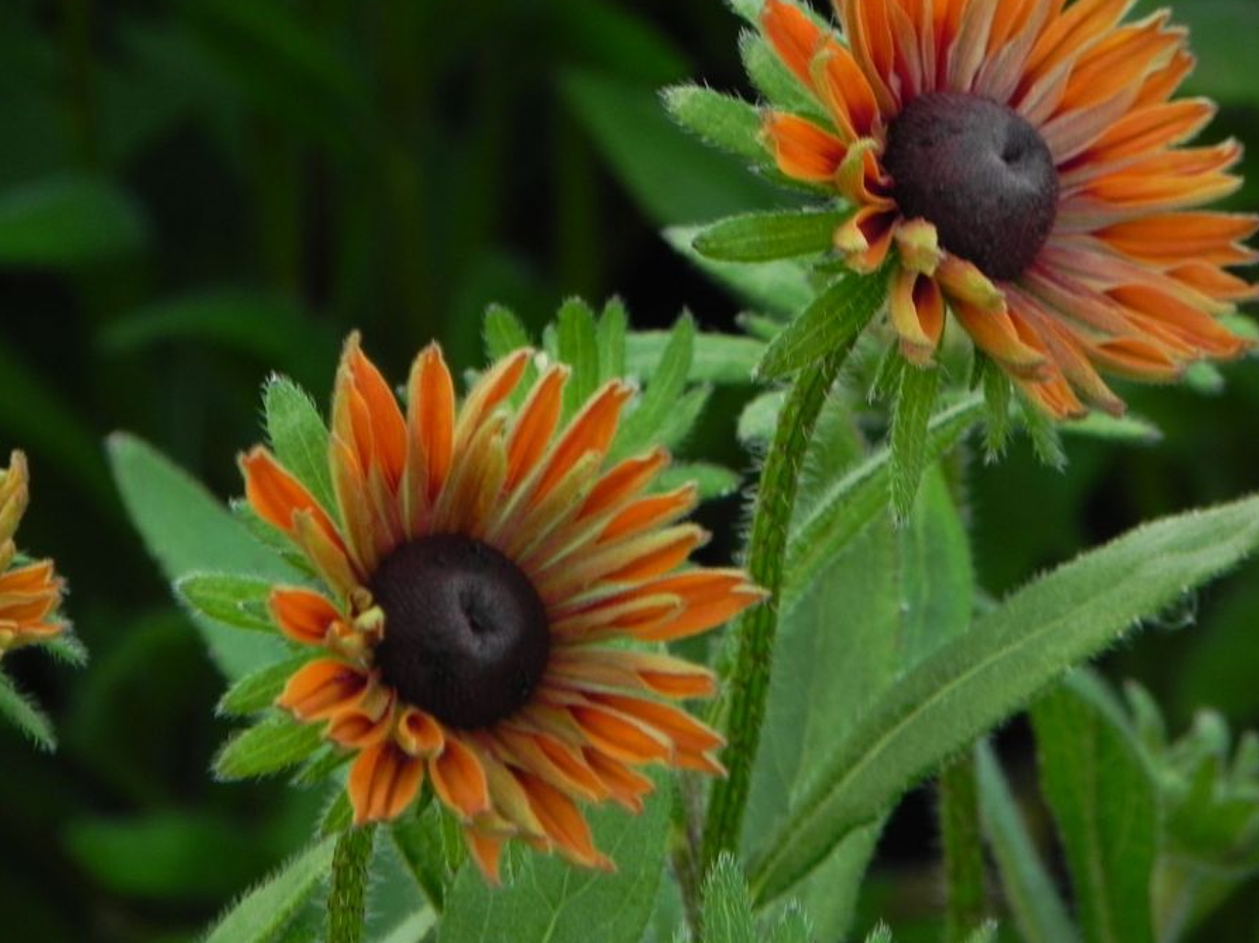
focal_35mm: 508
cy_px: 388
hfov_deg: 3.9
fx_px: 18469
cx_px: 668
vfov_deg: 2.9
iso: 160
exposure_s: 1/15
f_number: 5
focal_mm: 75.7
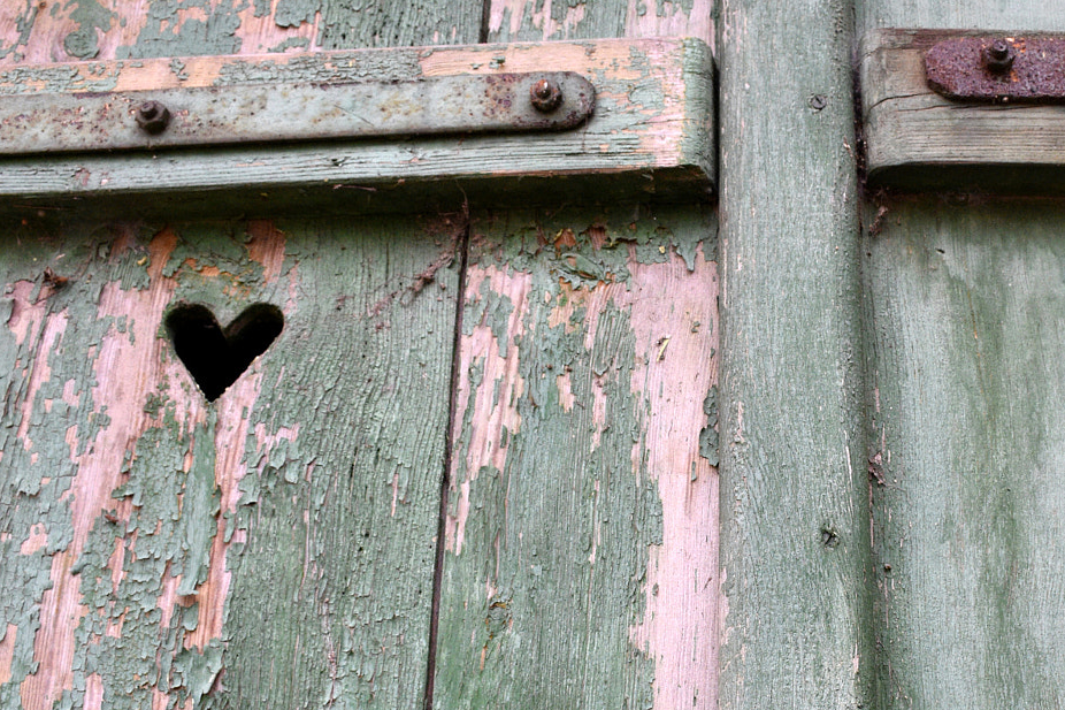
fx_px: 1686
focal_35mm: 57
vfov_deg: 23.6
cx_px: 796
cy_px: 511
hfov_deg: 34.3
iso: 1000
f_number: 8
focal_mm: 22
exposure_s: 1/200
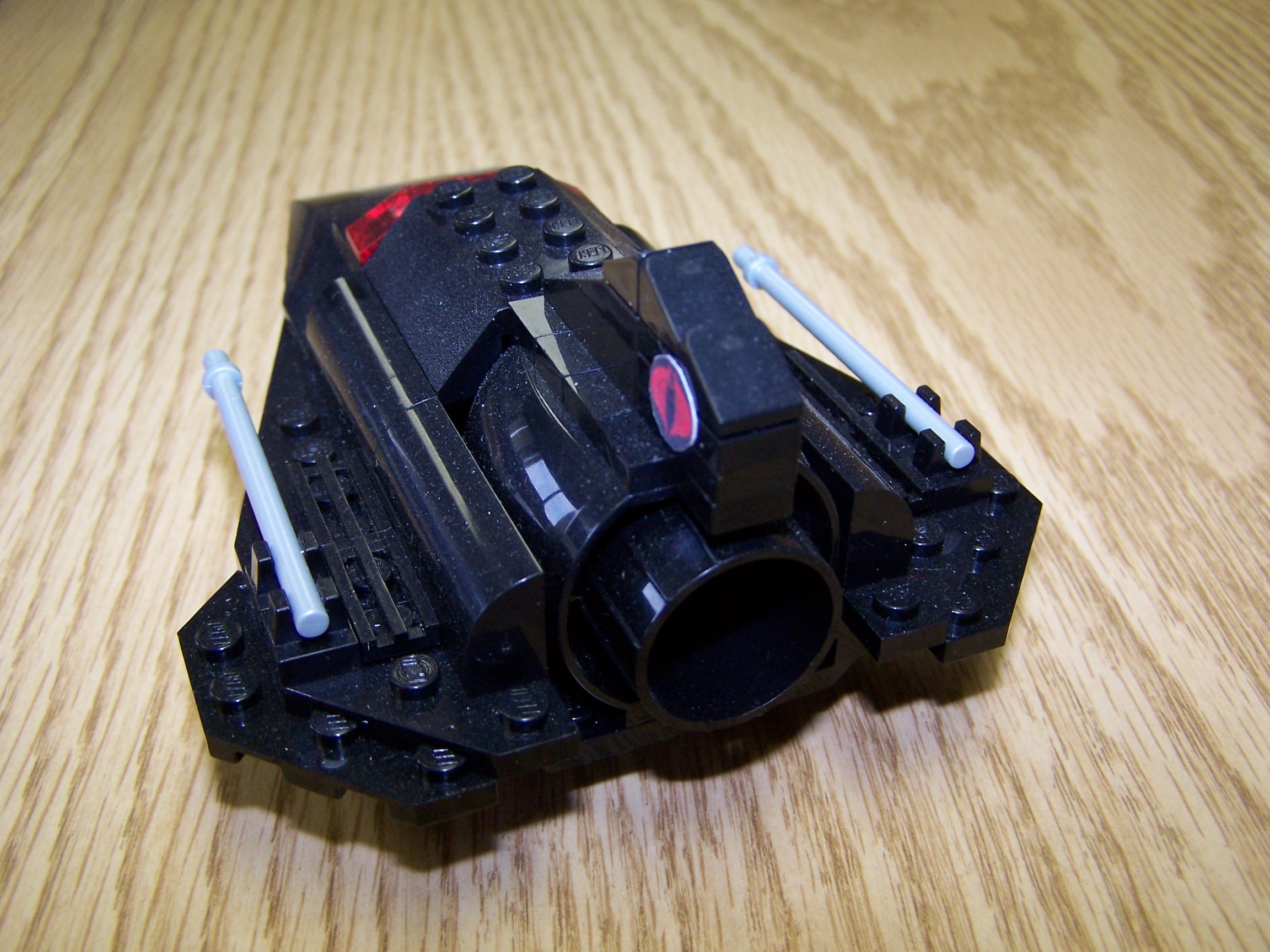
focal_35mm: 38
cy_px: 476
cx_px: 635
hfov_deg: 49.0
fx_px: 1394
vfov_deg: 37.7
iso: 140
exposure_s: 1/90
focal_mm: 6.3
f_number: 2.8
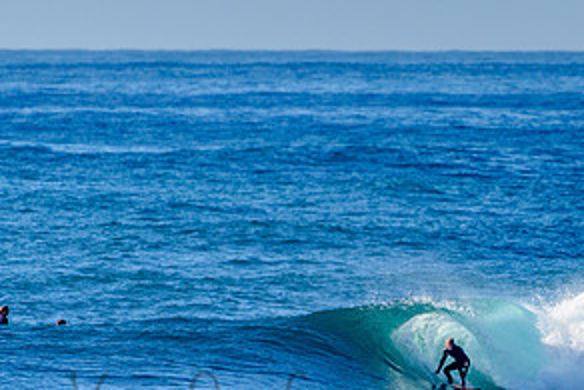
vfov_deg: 1.1
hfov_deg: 1.7
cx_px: 407
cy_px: 328
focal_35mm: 1219
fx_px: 19784
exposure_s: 1/2000
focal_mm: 500
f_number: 5.6
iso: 220
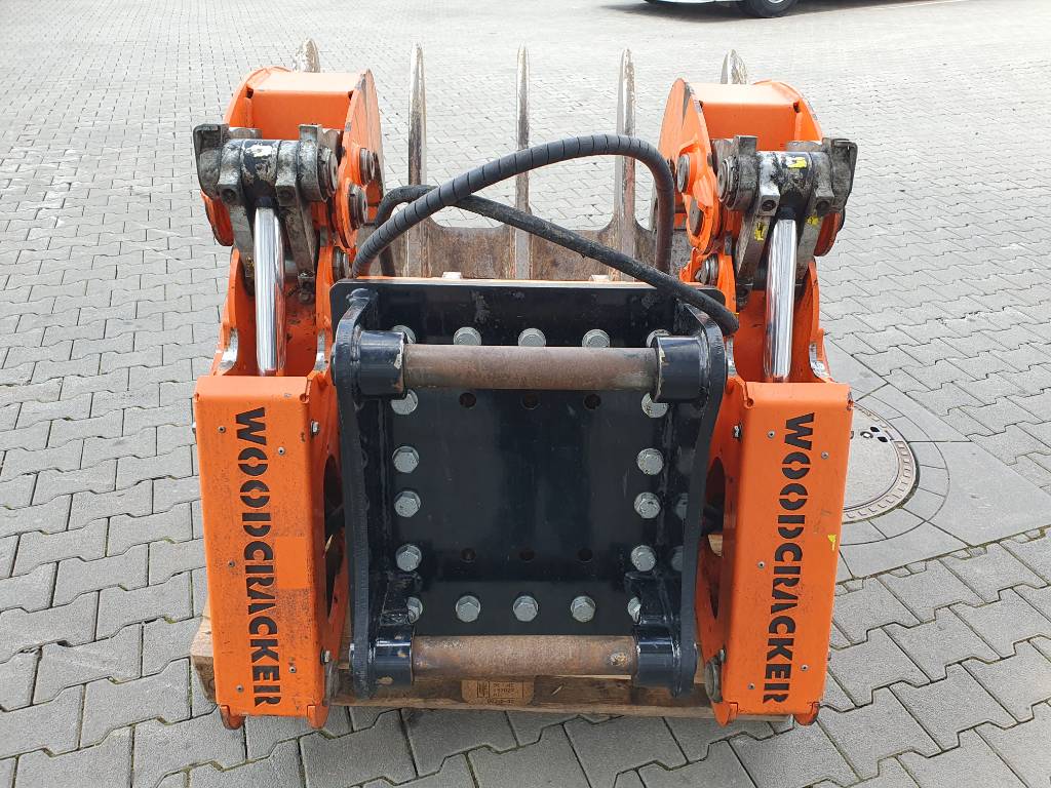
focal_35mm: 26
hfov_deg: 67.3
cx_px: 526
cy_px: 394
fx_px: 789
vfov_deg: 53.1
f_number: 2.4
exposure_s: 1/206
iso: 50
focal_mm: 4.32
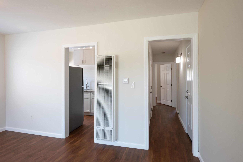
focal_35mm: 20
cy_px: 81
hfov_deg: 85.4
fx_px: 132
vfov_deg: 63.2
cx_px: 122
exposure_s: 1/10
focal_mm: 19.5
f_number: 8
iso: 400
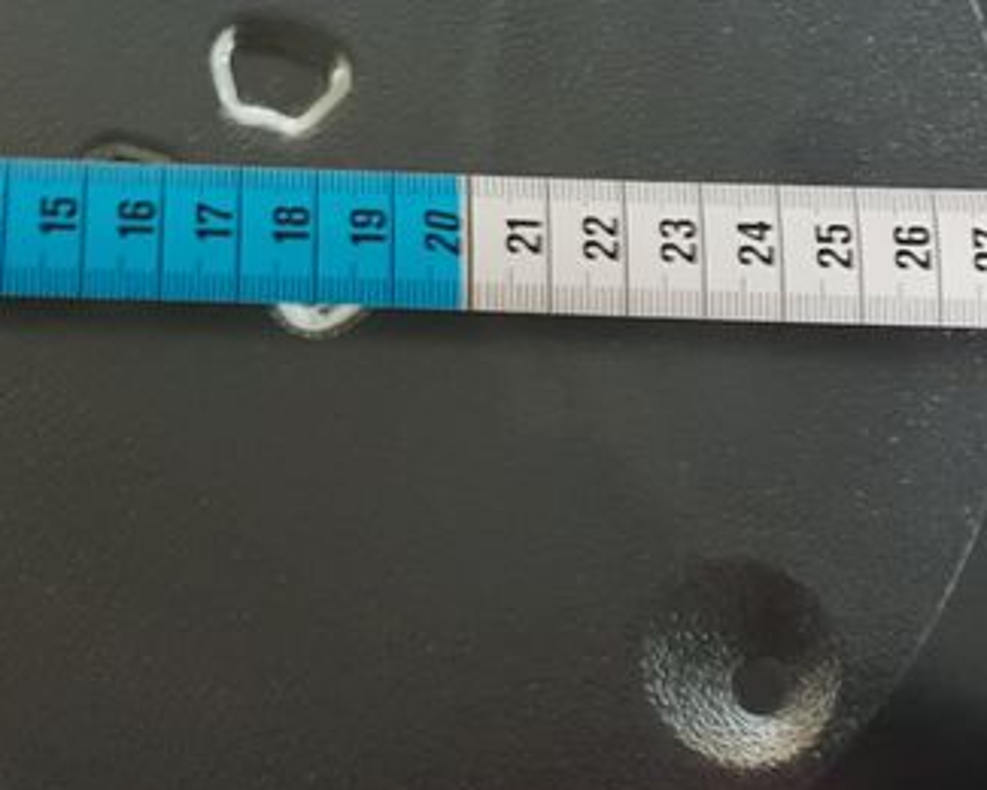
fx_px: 2278
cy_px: 167
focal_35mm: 78
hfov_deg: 24.2
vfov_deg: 19.5
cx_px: 273
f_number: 1.5
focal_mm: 4.3
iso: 320
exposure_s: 1/10
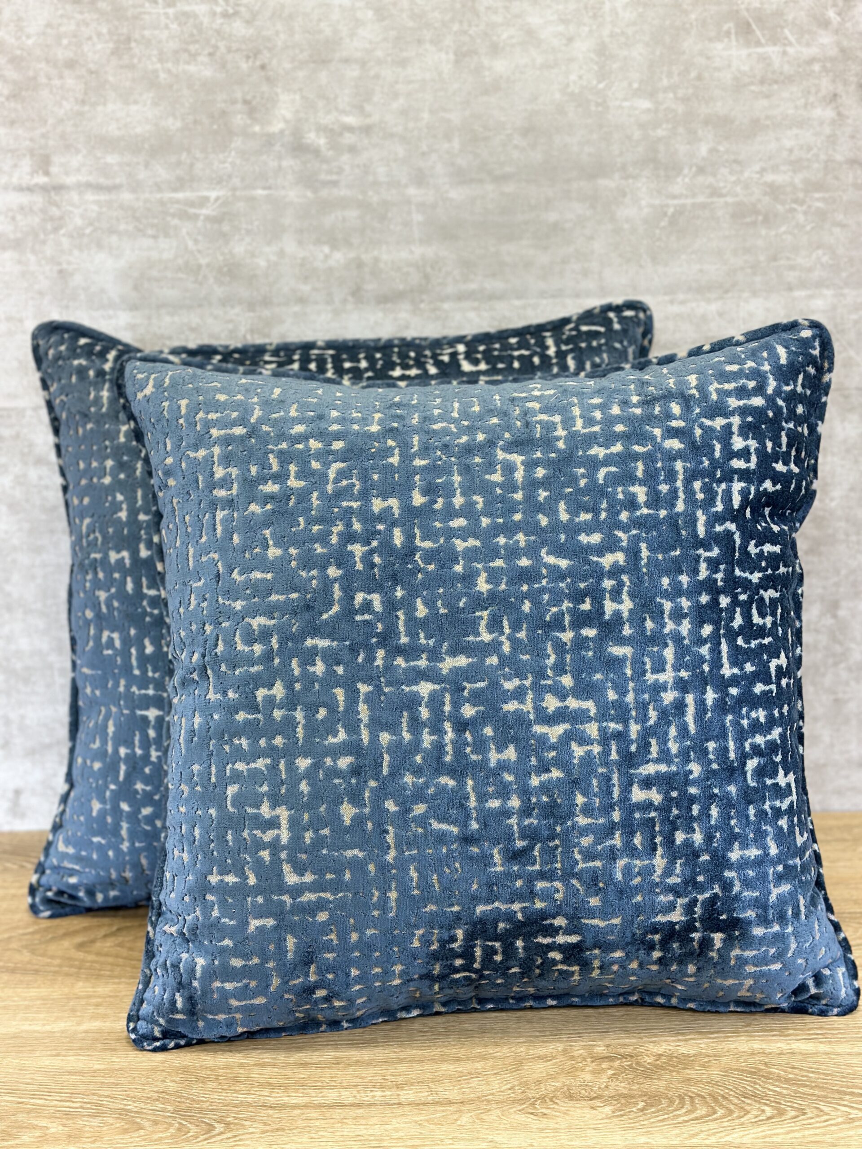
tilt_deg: -14.2
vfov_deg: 39.7
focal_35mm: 48
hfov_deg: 30.3
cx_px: 431
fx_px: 1594
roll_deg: +1.2
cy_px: 574
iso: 160
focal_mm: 6.86
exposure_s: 1/120
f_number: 1.78
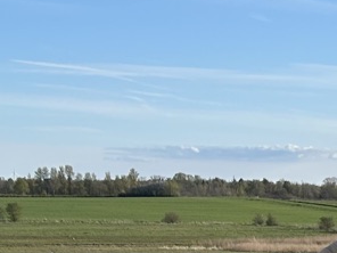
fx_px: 1538
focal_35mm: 158
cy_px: 460
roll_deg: -0.3
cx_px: 460
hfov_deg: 12.1
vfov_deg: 9.0
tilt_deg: -9.7
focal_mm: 5.7
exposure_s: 1/3460
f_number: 1.5
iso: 50
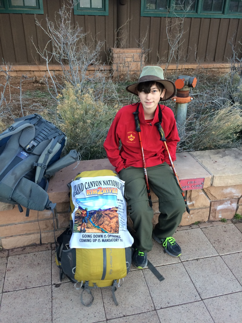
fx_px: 270
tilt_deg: -26.7
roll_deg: -0.3
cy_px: 162
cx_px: 121
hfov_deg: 48.2
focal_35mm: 29
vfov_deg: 61.7
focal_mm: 4.15
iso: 40
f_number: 2.2
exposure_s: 1/40
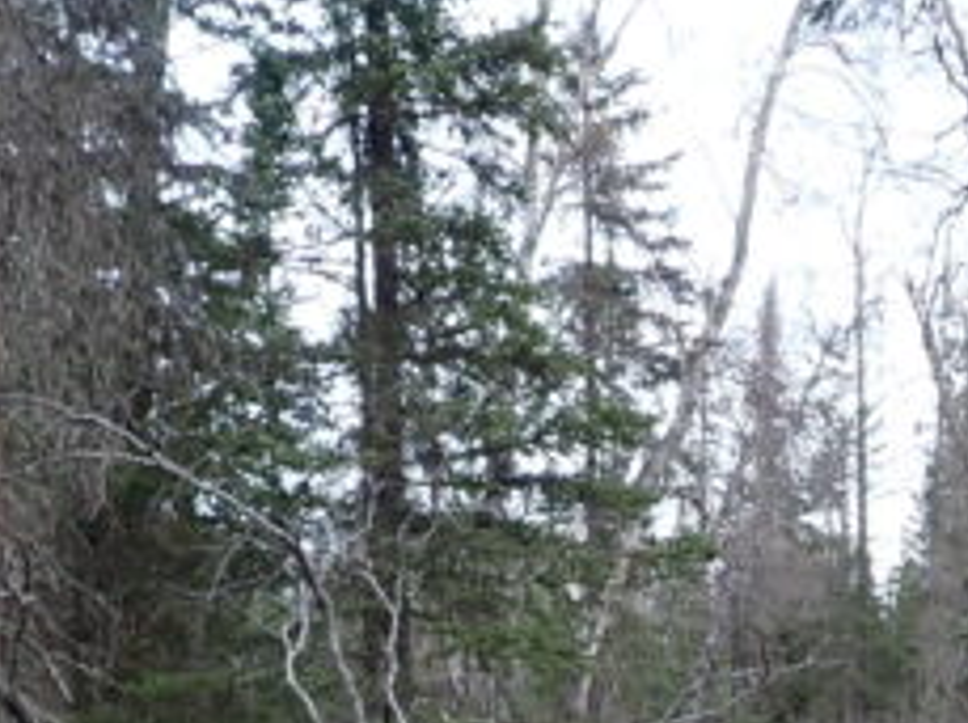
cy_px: 803
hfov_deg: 23.1
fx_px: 2345
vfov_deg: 16.9
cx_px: 731
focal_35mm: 84
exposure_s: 1/320
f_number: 2.8
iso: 100
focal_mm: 4.5
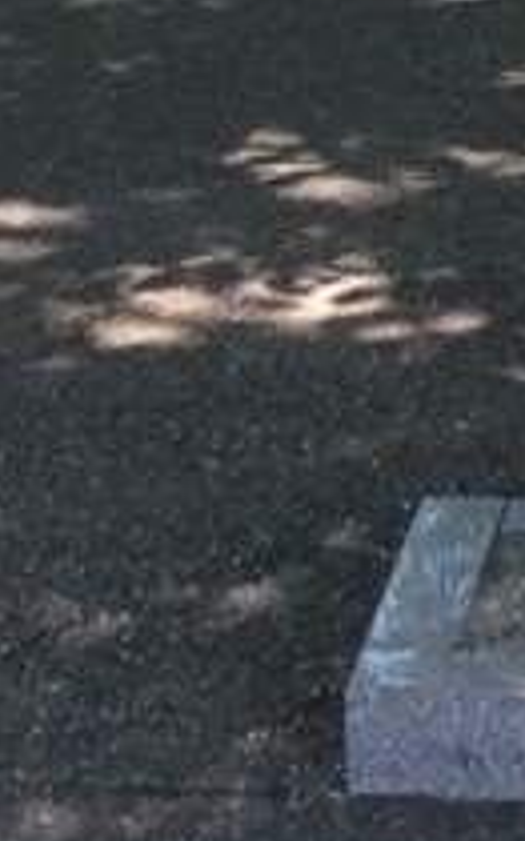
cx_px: 623
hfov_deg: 7.9
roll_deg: -0.3
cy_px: -260
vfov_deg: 12.3
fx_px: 3782
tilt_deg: -9.5
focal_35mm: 165
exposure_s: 1/158
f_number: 2.4
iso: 32
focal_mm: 3.3
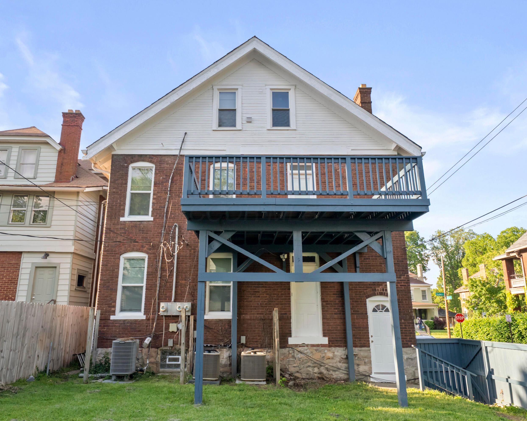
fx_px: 390
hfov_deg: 68.1
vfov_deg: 56.8
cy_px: 212
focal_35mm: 25
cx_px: 254
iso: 640
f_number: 9
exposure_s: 1/200
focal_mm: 22
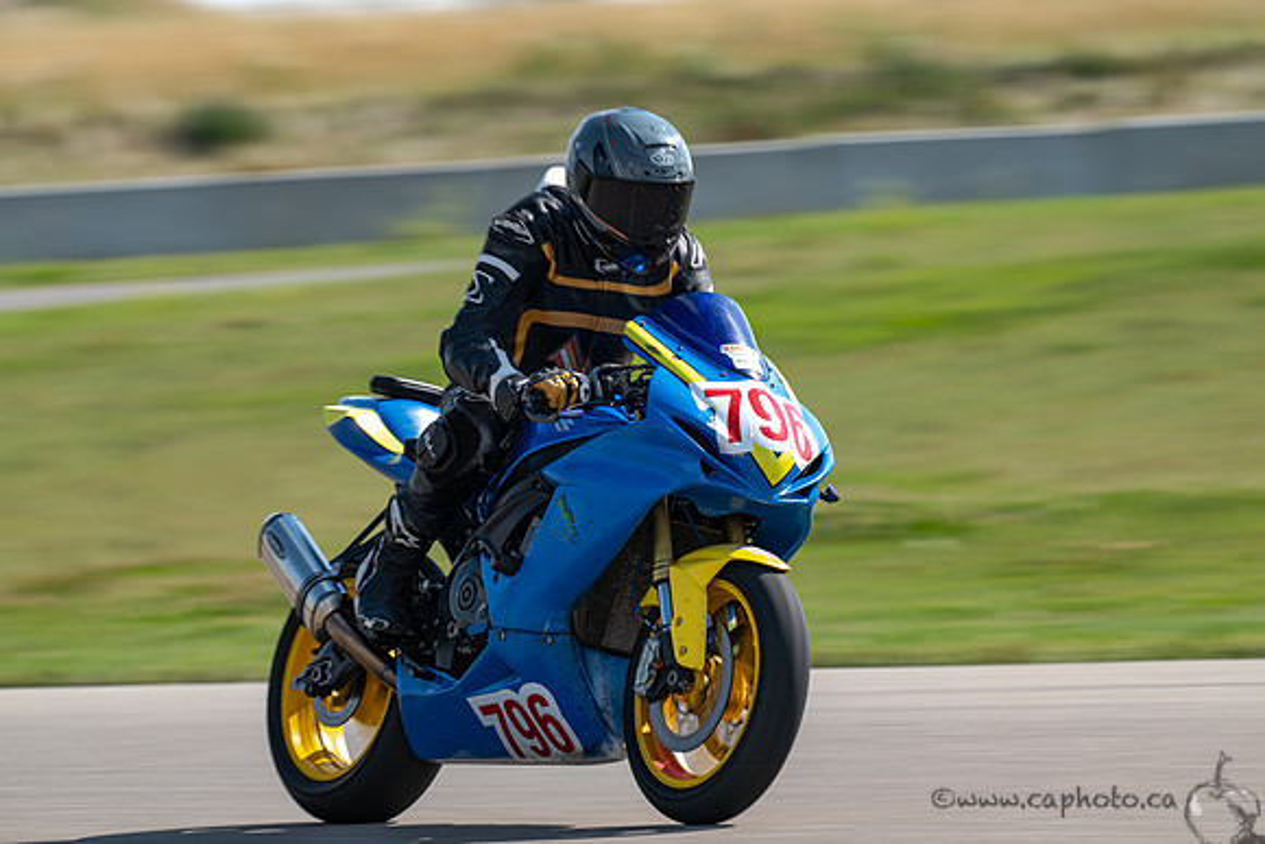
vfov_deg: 3.4
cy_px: 422
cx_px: 632
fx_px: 14058
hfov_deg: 5.2
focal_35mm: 400
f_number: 11
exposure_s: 1/160
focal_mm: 400
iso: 90
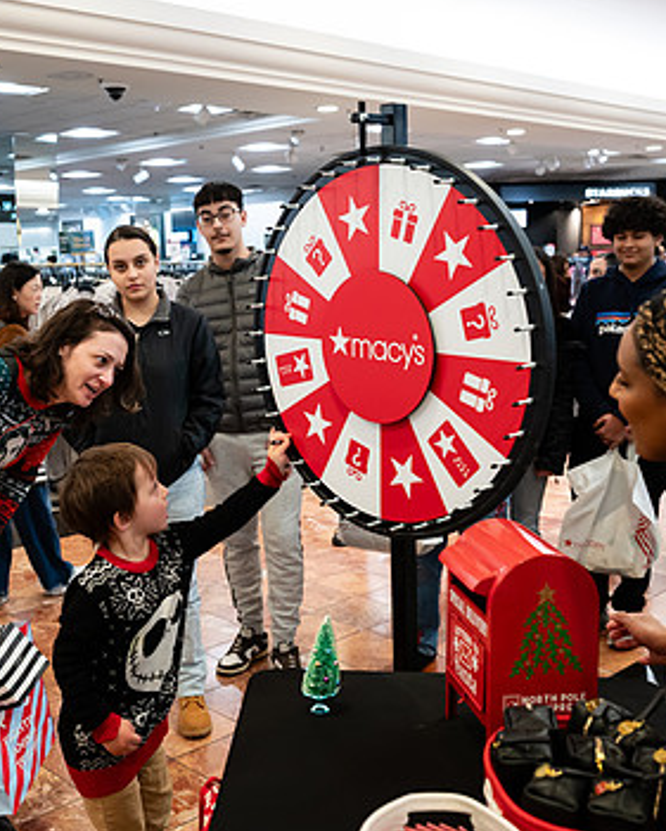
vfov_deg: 43.8
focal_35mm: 42
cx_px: 254
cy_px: 382
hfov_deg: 35.5
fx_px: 1034
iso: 1000
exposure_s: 1/160
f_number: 3.2
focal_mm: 26
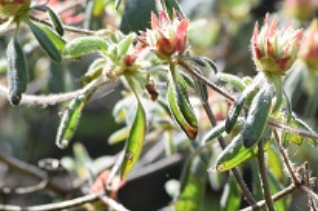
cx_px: 347
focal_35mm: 350
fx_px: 3089
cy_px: 66
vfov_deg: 3.9
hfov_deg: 5.9
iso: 360
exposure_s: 1/250
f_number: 8
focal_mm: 100
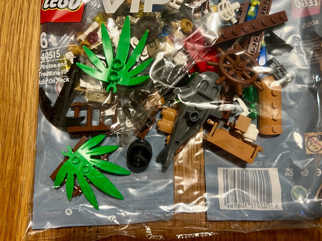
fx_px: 307
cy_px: 94
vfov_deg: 42.7
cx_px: 176
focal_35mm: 33
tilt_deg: -82.0
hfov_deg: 55.3
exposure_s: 1/60
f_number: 1.5
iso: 320
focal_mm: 5.7
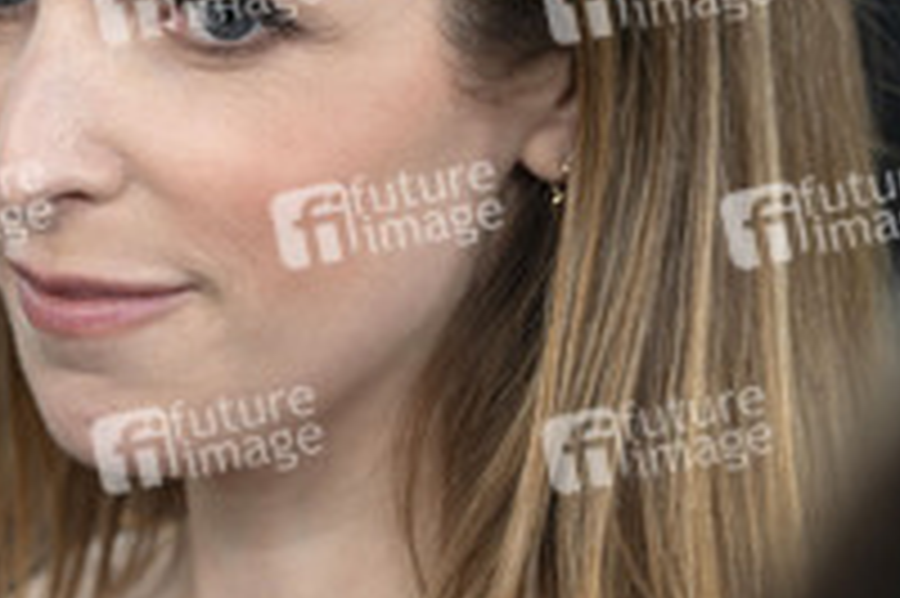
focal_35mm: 452
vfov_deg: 3.0
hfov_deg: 4.6
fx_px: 11290
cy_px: 103
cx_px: 268
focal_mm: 200
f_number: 5
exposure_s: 1/200
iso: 400
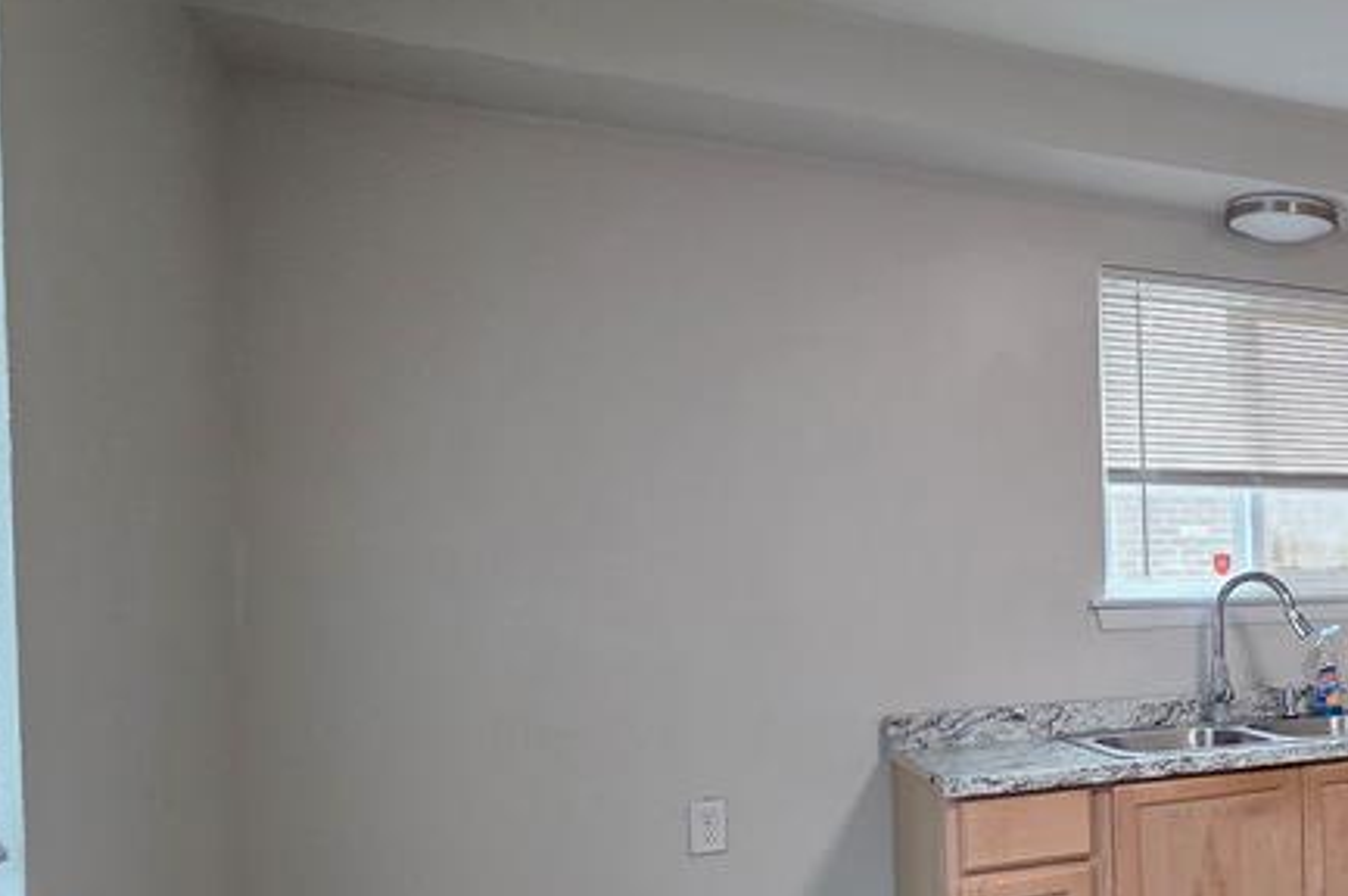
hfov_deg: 44.9
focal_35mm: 32
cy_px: 576
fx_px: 1197
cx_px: 1476
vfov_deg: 40.7
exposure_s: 1/60
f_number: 2.2
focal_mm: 2.2
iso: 250
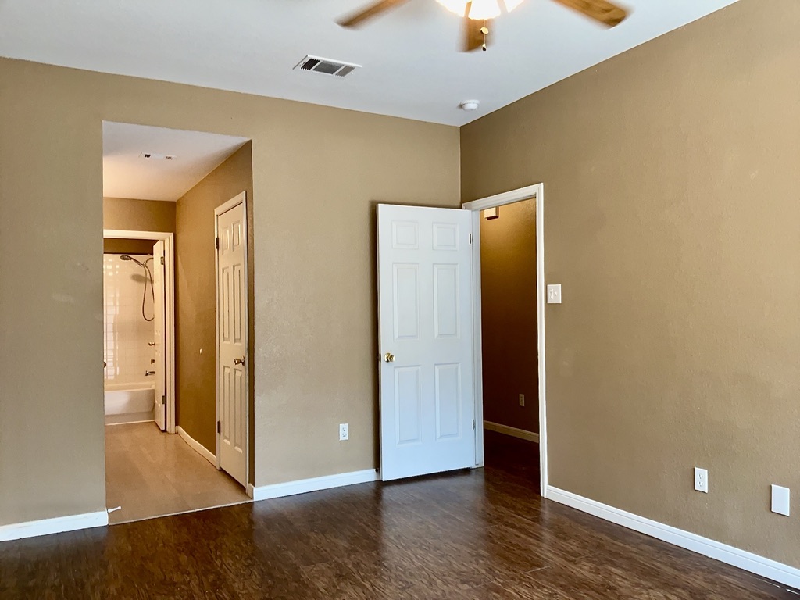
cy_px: 300
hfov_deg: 65.3
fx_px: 624
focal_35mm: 27
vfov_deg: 51.4
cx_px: 400
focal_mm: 3
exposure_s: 1/60
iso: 40
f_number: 1.8
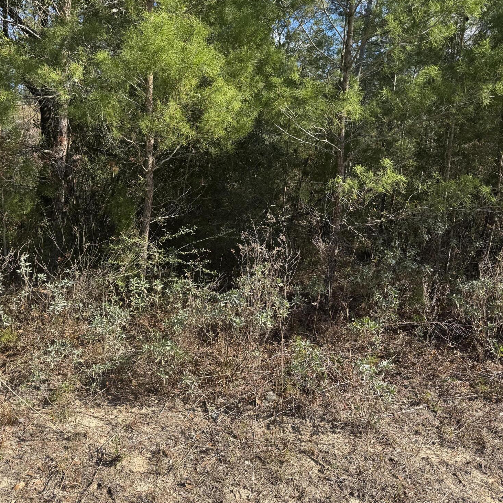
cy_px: 218
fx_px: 477
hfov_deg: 55.6
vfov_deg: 55.4
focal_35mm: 29
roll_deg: -1.4
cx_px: 246
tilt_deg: -7.5
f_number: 1.78
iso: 80
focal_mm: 6.76
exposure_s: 1/1395
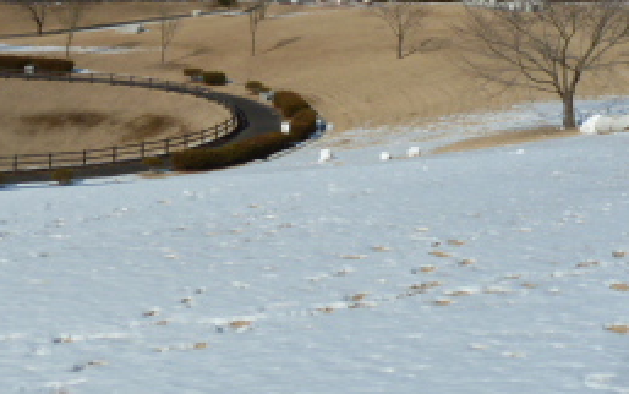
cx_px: 311
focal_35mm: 66
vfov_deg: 19.2
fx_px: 1132
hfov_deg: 31.0
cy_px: -2
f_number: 5.6
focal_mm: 4.1
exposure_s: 1/640
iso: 80
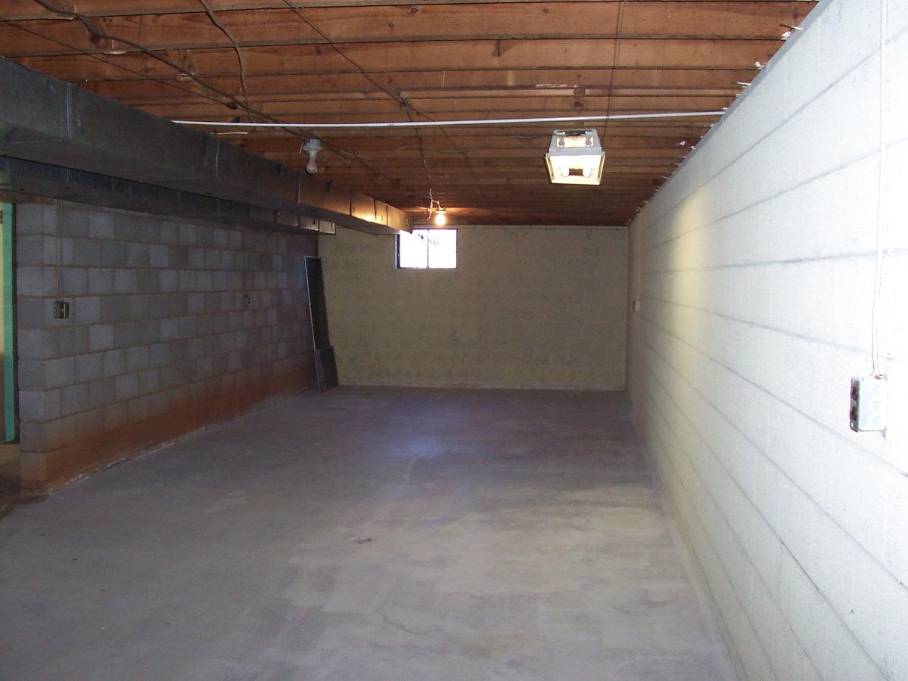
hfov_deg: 50.1
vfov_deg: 38.7
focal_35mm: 37
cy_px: 340
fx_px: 971
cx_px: 454
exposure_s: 1/60
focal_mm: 5.6
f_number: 2.8
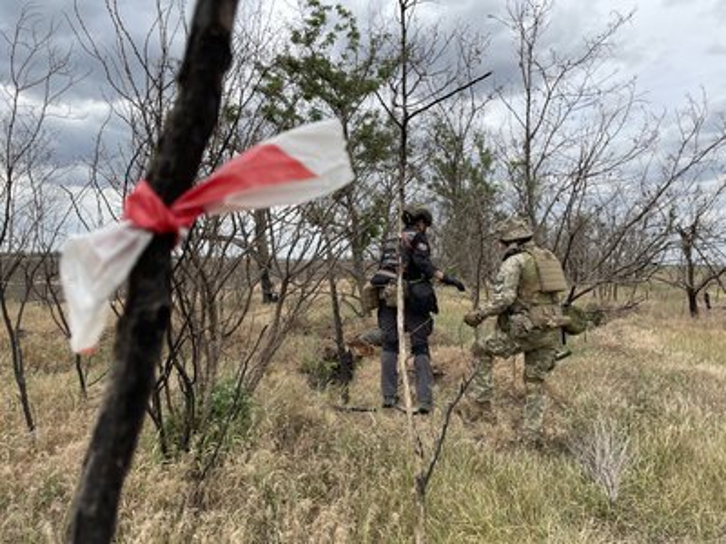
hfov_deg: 67.3
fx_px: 545
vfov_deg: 53.1
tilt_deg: -0.6
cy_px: 272
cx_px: 363
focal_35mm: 26
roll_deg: -1.2
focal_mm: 4.2
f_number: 1.6
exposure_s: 1/1304
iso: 32
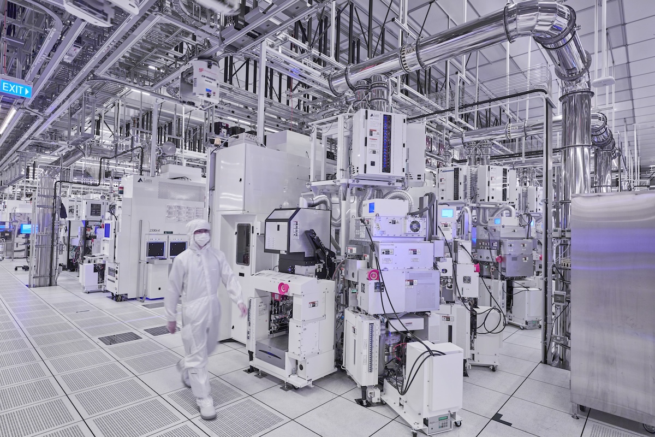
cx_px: 328
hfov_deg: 86.9
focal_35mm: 19
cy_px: 218
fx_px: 346
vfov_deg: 64.6
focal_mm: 19
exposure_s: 1/30
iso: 200
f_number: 4.5
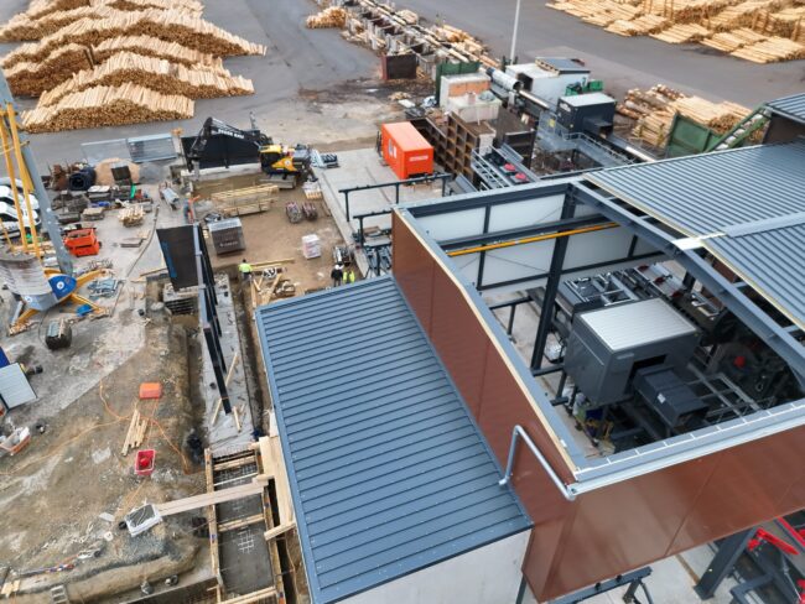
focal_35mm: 24
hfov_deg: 71.6
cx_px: 402
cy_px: 302
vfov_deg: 56.8
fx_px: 558
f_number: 1.7
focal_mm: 6.72
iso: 120
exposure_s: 1/240
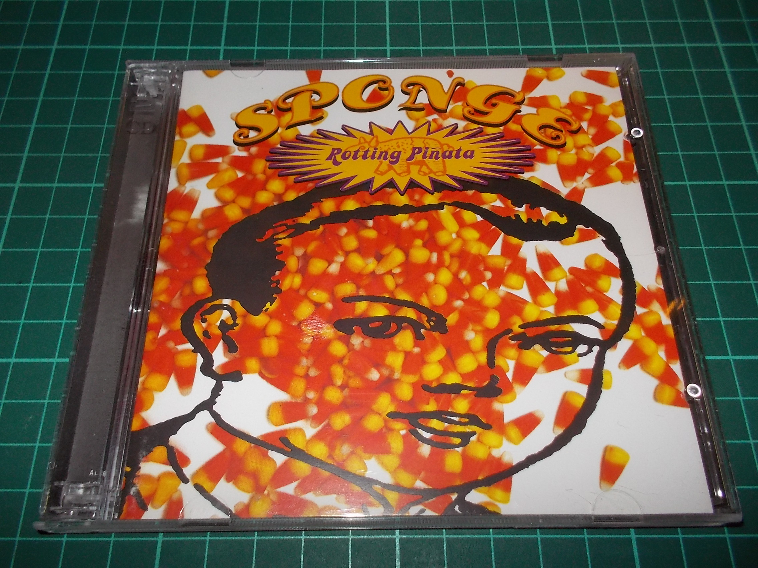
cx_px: 379
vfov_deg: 48.2
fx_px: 635
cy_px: 284
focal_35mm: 29
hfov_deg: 61.7
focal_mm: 4.1
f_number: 3.3
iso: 200
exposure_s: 1/30
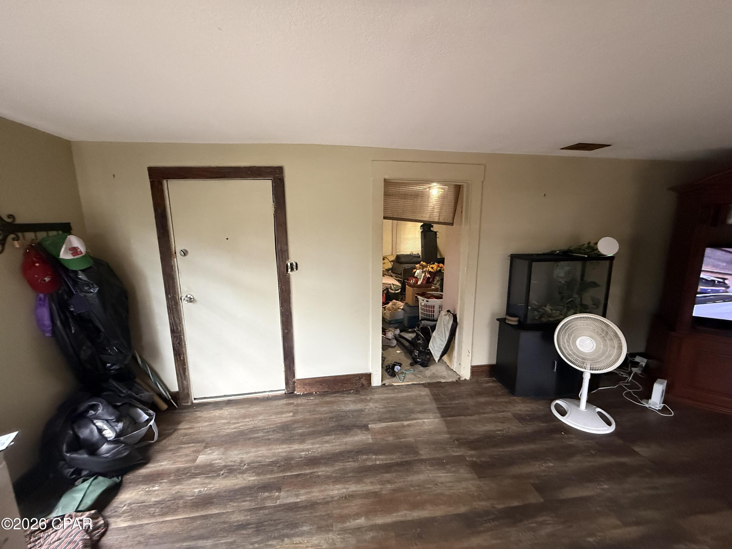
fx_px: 296
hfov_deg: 102.1
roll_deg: -0.3
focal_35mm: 14
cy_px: 274
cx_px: 366
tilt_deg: -7.5
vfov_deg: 85.7
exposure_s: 1/60
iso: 800
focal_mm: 2.22
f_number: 2.2
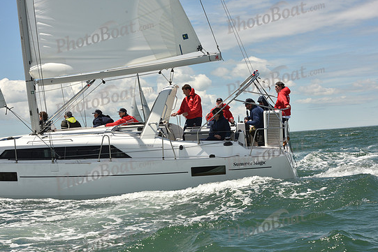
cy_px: 126
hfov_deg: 27.0
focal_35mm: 75
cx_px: 191
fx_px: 788
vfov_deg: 18.2
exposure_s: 1/800
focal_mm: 70
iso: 320
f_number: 11
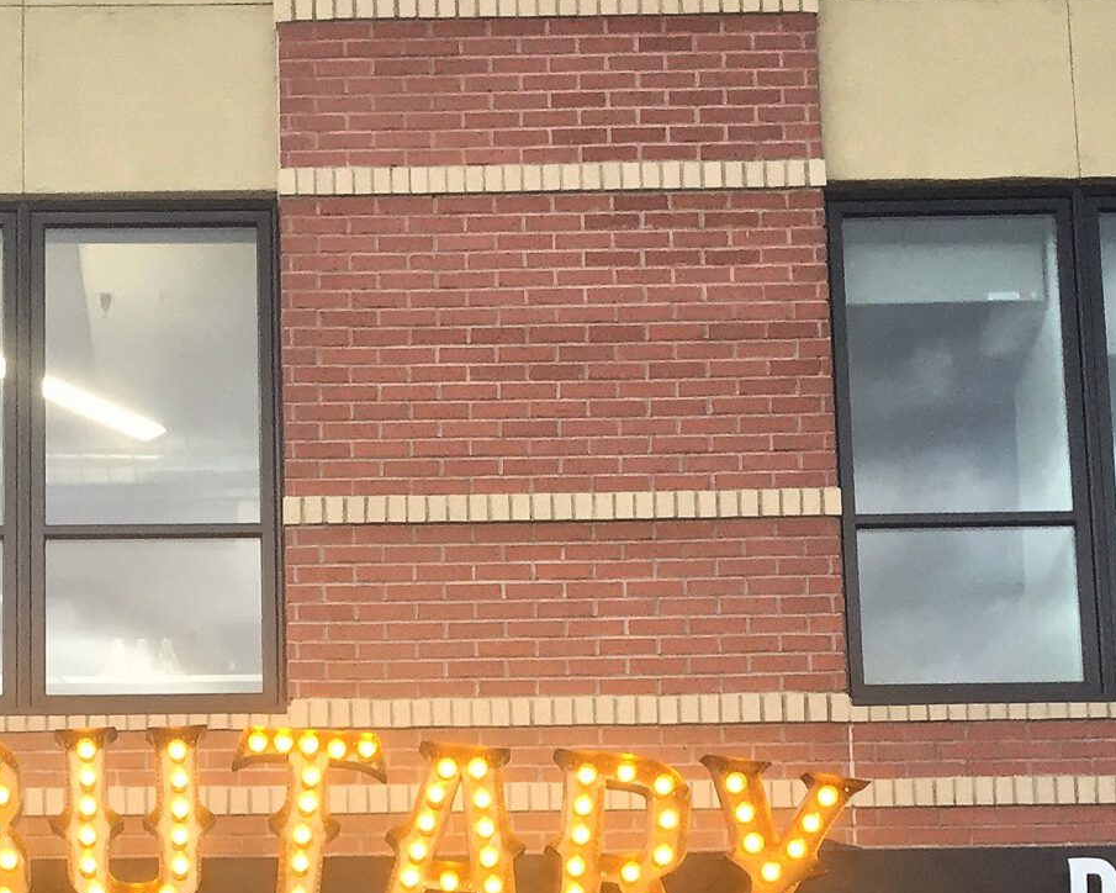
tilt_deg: +8.6
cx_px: 154
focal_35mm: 80
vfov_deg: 17.9
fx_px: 2642
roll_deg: -0.2
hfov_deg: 23.3
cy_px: 1175
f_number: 2.2
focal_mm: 4.15
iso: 32
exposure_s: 1/30
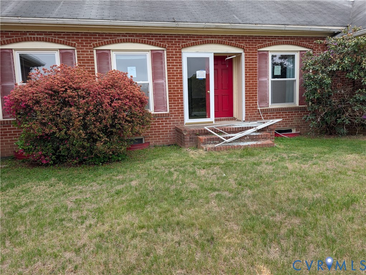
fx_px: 254
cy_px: 138
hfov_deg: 71.5
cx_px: 183
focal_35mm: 24
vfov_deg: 56.9
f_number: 1.68
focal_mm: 6.9
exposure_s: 1/300
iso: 21
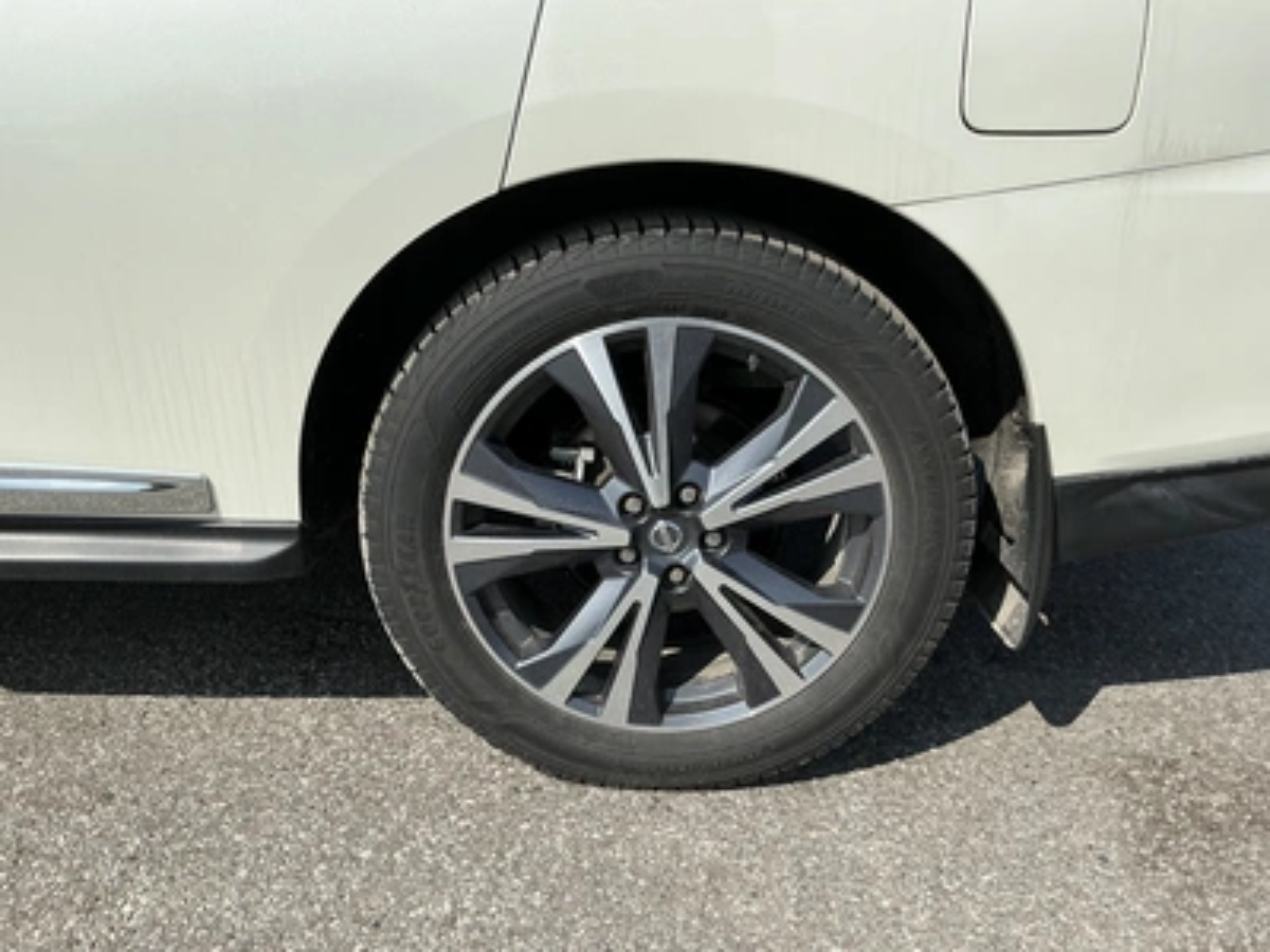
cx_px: 635
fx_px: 1027
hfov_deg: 63.4
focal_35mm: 28
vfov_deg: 49.7
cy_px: 476
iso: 25
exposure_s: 1/3322
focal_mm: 3
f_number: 1.8
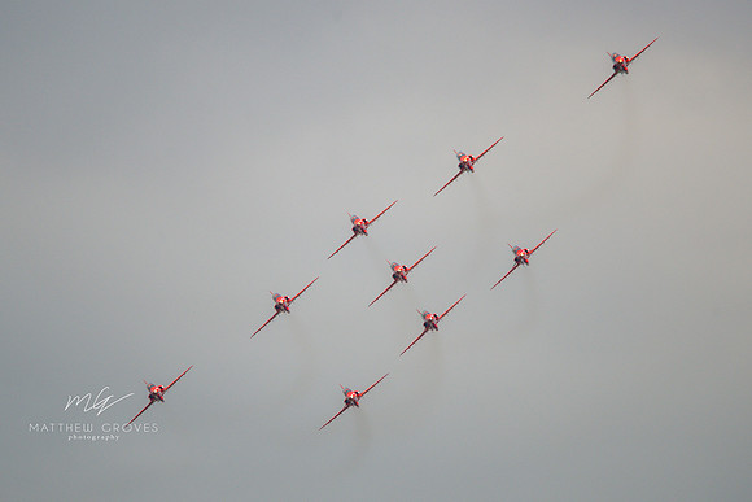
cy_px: 203
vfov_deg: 2.0
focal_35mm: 701
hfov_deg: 2.9
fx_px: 14651
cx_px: 359
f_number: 7.1
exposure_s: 1/2000
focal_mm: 500
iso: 400
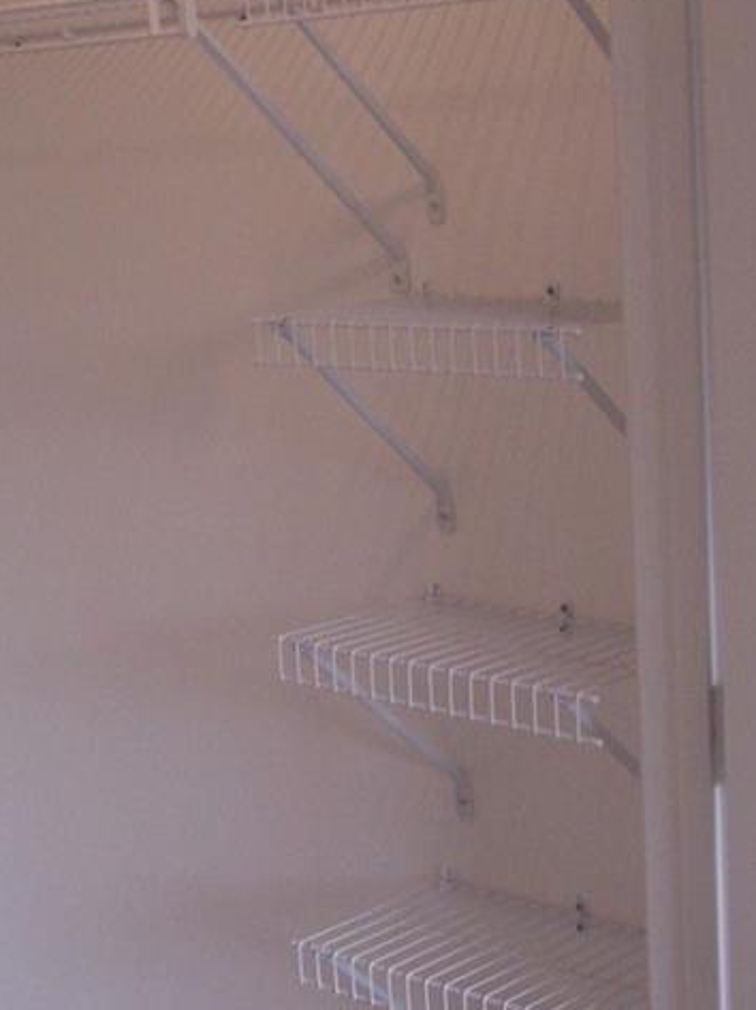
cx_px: 440
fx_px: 2274
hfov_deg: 18.9
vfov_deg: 25.0
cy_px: 498
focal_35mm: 78
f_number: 3.2
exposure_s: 1/60
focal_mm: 8
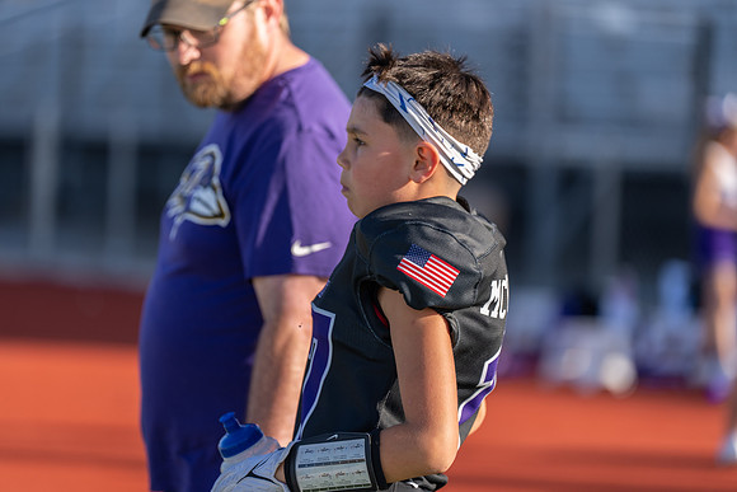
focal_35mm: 200
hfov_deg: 10.3
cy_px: 246
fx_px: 4095
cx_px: 368
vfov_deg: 6.9
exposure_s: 1/1250
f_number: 3.2
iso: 125
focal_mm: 200
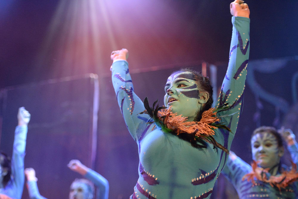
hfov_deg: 24.8
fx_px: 678
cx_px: 149
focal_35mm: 82
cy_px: 100
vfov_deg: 16.6
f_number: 2.8
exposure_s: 1/1600
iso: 10000
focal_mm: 82
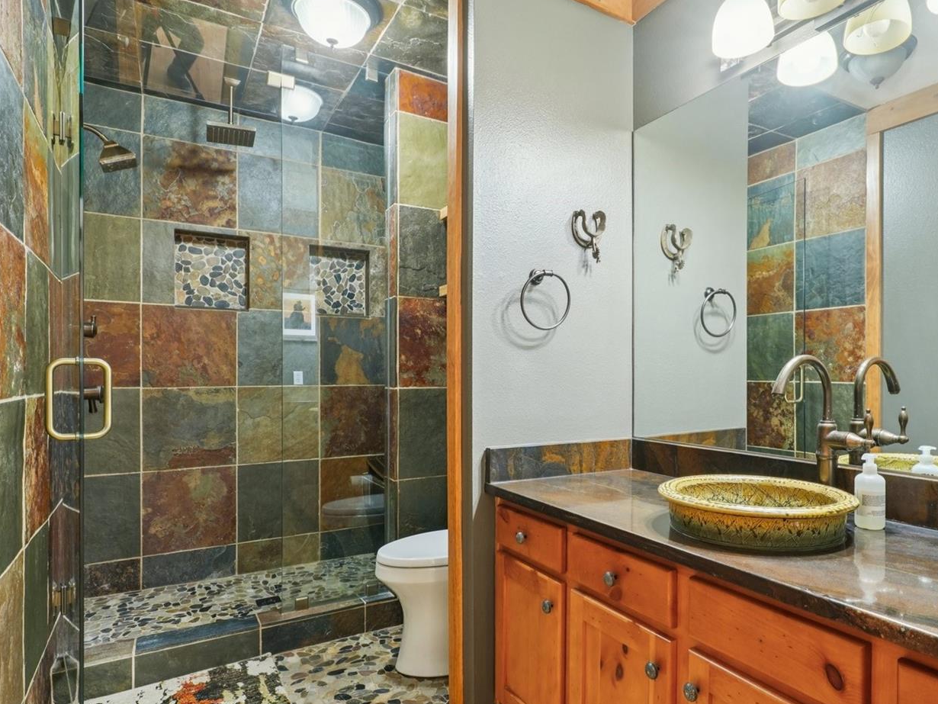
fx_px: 559
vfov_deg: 64.4
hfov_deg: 79.4
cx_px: 547
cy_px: 370
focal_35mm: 21
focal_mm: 11
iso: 400
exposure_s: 1/3
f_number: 8
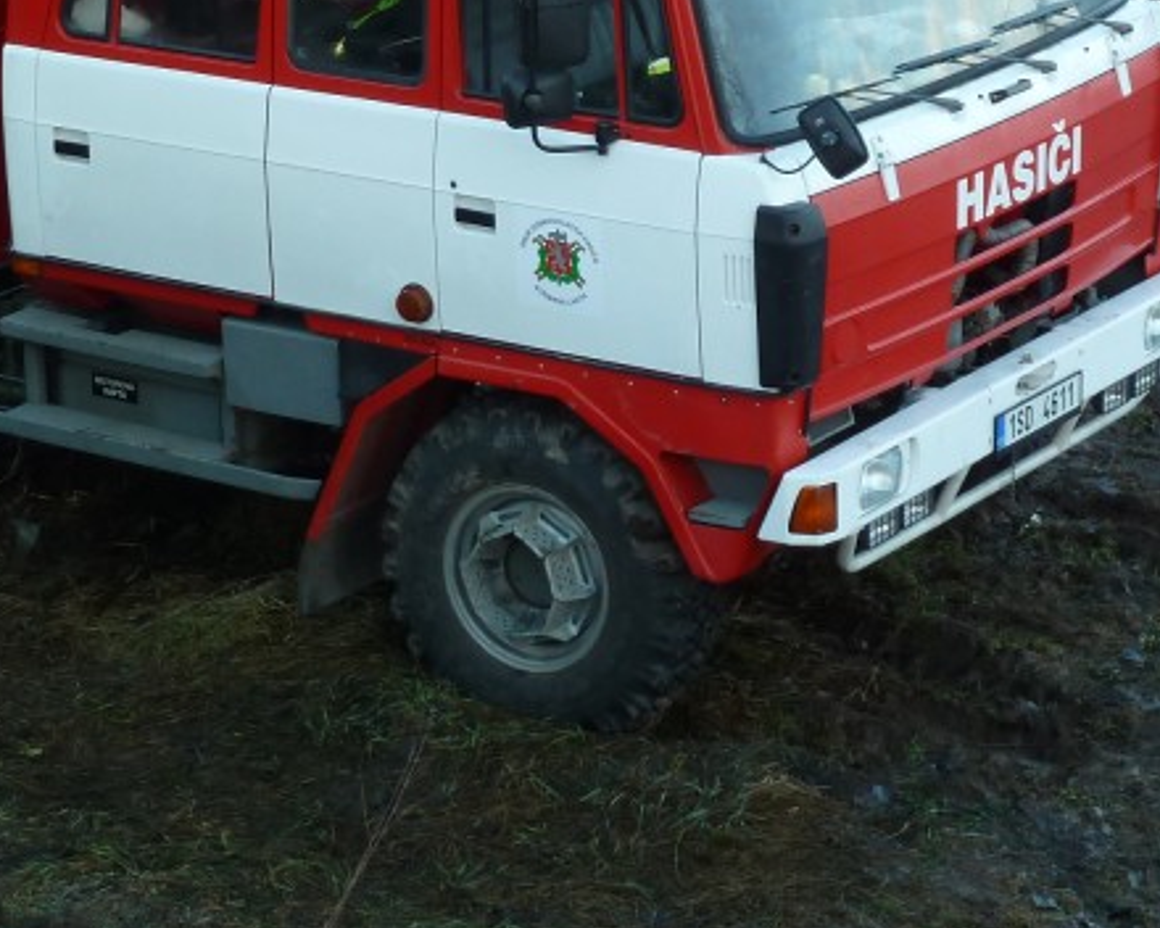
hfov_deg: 15.4
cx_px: 530
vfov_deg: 12.2
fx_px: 4291
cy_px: -16
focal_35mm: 125
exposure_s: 1/40
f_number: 3.9
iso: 80
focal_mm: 9.1
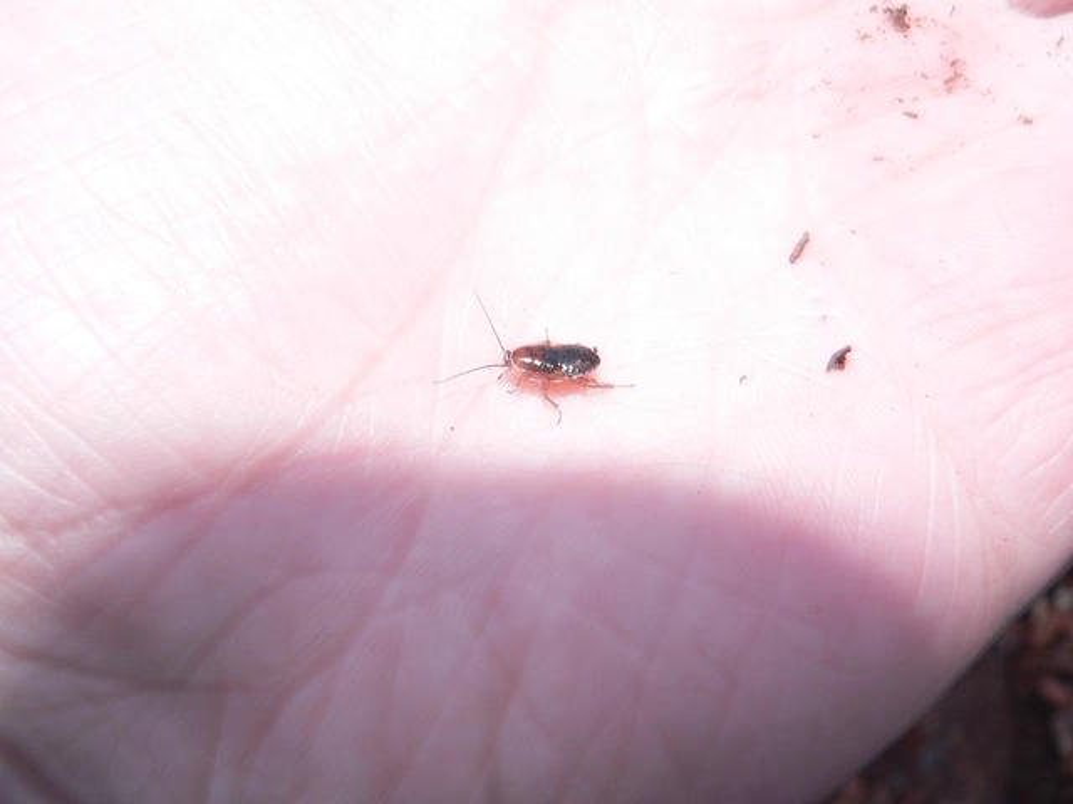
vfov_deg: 39.7
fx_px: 1116
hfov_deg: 51.4
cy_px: 402
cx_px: 536
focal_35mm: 36
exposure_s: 1/4
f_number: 4
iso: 100
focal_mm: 6
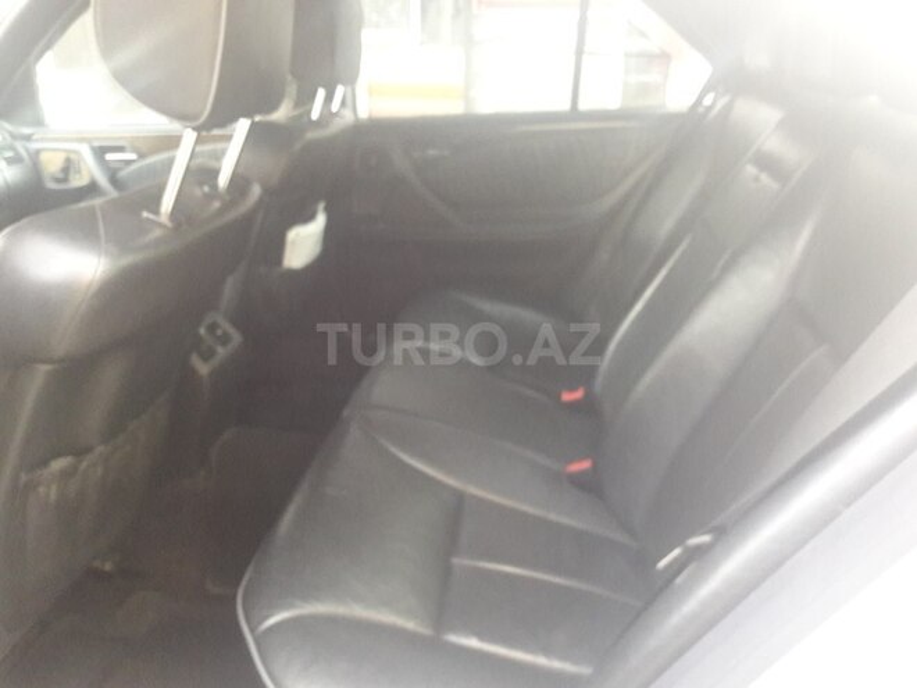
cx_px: 458
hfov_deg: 63.4
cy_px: 344
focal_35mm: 28
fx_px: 742
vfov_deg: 49.7
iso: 320
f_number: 1.9
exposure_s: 1/17
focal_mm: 3.7
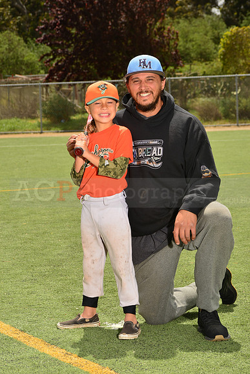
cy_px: 187
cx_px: 125
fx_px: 1145
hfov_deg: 12.5
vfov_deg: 18.6
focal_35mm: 110
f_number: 13
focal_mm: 110
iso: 160
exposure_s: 1/250
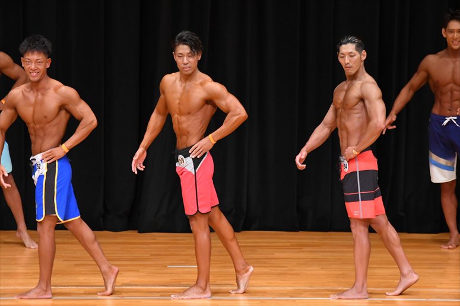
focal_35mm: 285
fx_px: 3640
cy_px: 153
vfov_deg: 4.8
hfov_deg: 7.2
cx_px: 230
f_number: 5.6
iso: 4000
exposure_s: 1/400
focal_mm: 190
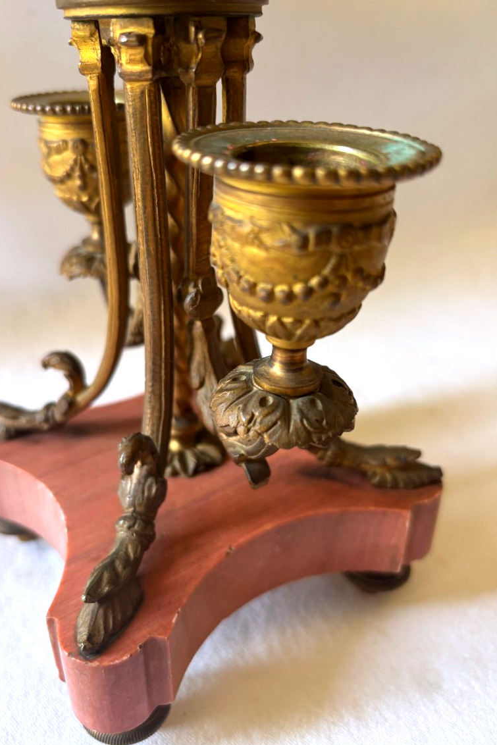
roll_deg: +2.1
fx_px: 580
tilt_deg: -27.9
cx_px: 232
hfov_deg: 46.4
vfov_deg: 65.5
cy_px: 370
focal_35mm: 28
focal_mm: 5.96
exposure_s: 1/62
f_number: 1.6
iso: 125
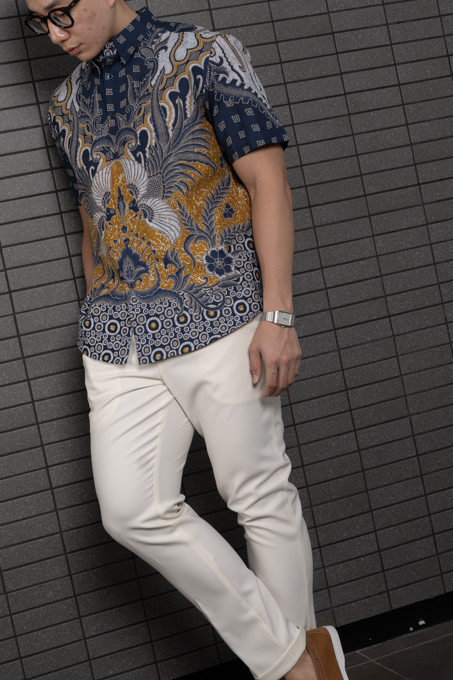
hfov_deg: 20.0
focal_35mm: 68
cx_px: 183
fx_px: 1284
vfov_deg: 29.6
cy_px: 306
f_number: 8
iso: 160
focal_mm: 37
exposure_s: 1/125
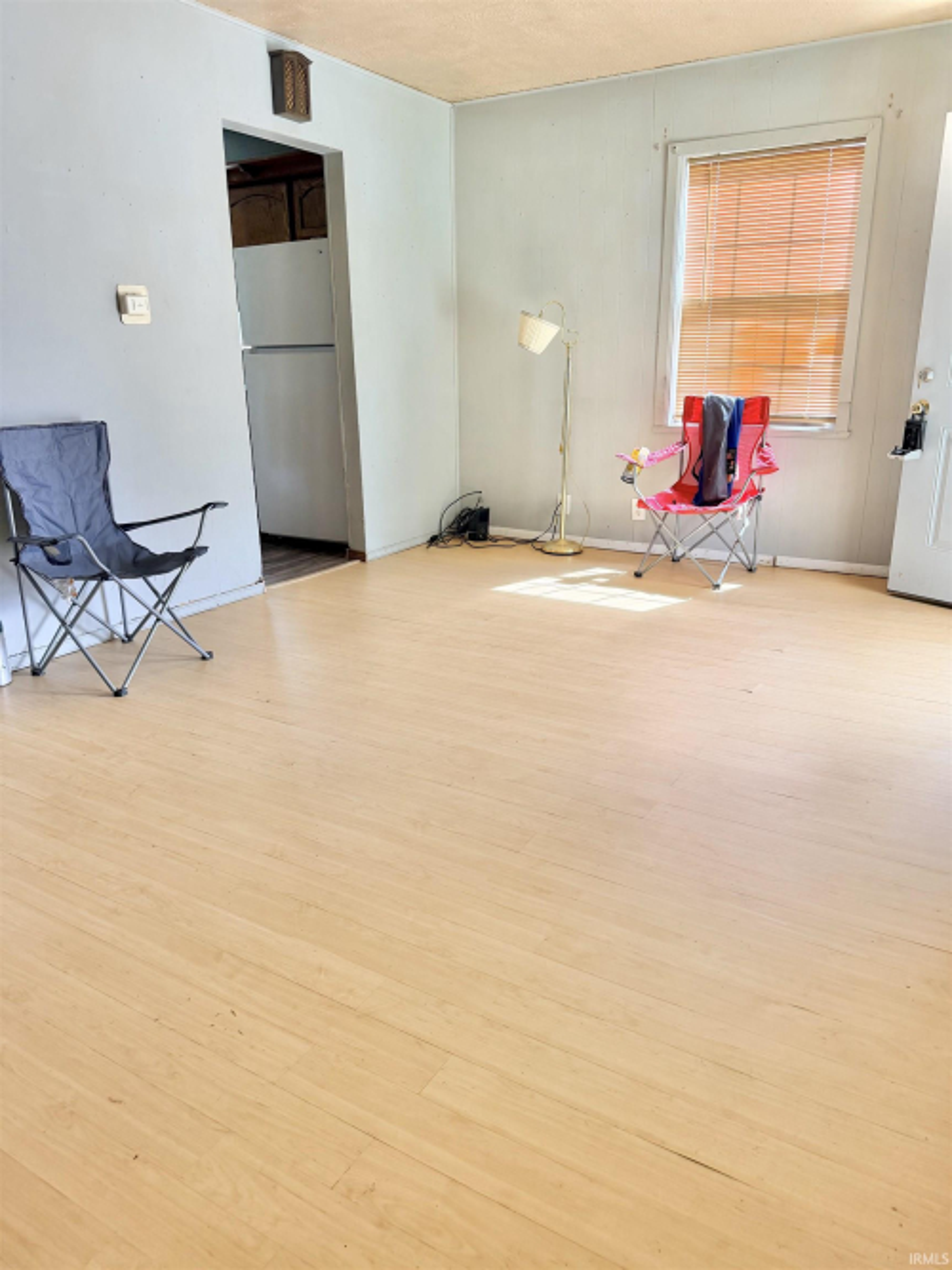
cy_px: 635
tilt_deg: -17.9
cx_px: 476
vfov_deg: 71.6
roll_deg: +0.3
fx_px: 880
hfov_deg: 56.8
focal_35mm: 24
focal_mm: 6.76
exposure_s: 1/159
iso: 125
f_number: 1.78
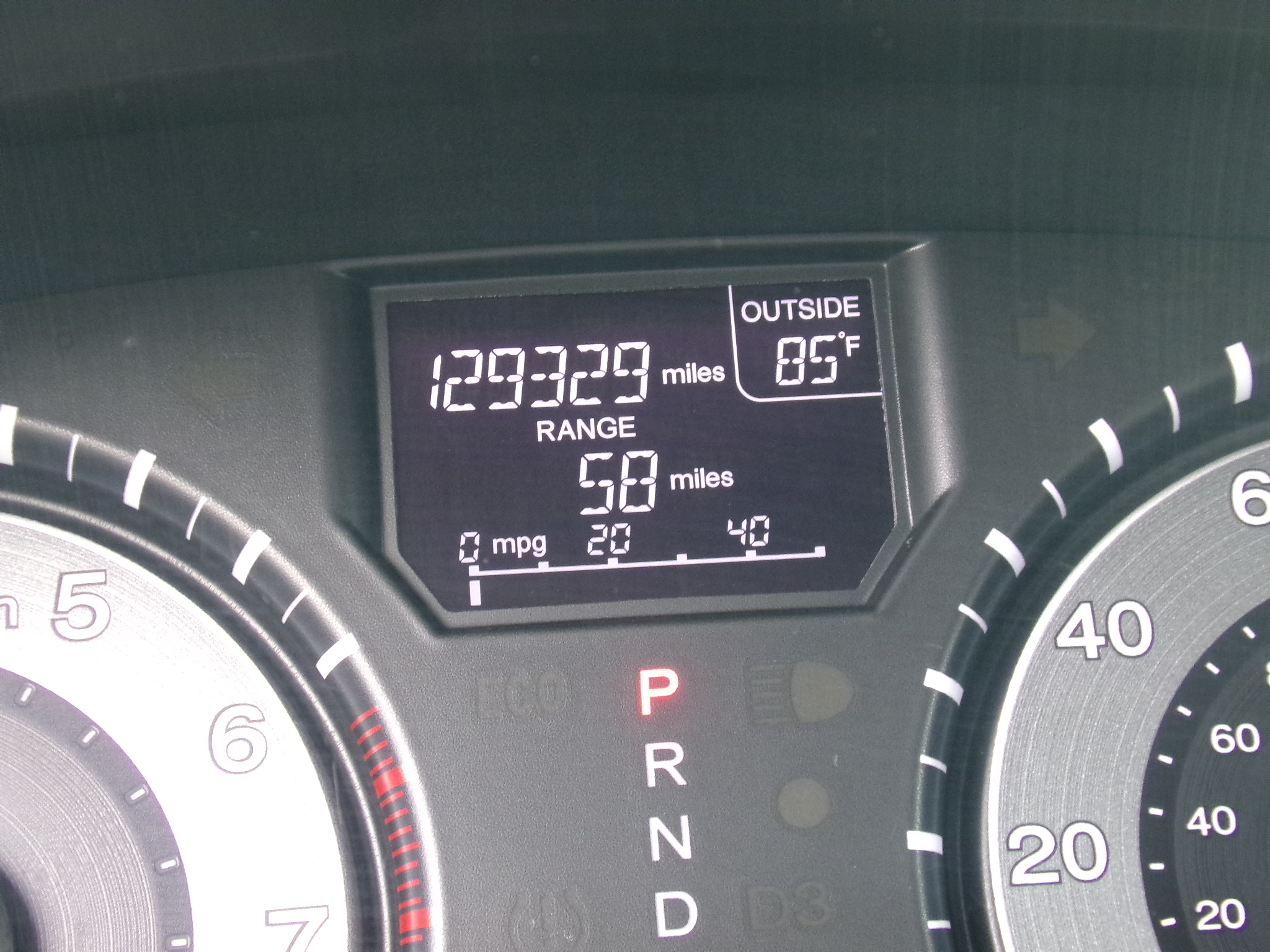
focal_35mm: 69
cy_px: 476
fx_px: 2531
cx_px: 635
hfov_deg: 28.2
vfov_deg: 21.3
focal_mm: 12.3
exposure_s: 1/20
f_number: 4.7
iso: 470
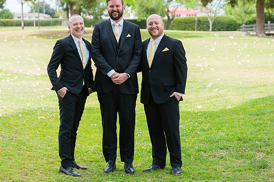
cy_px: 76
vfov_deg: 16.0
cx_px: 115
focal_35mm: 85
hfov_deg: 23.9
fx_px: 646
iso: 500
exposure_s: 1/1600
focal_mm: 70
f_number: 4
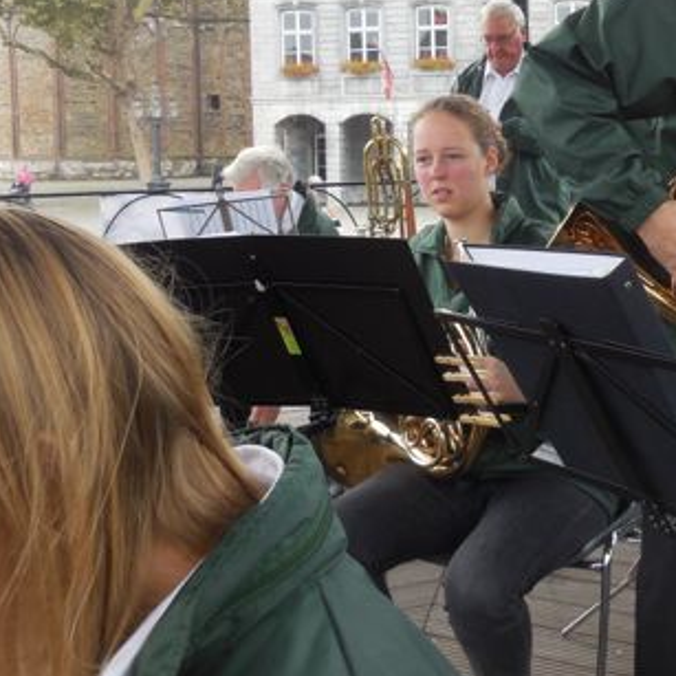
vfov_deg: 36.4
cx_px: 575
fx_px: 1016
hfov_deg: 35.2
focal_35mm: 46
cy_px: 218
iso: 125
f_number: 3.1
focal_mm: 4.5
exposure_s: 1/160
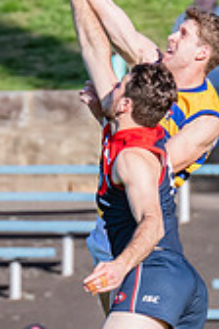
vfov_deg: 0.9
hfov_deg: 0.6
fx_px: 20530
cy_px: 154
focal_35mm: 2250
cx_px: 77
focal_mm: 420
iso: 800
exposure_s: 1/1600
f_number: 8
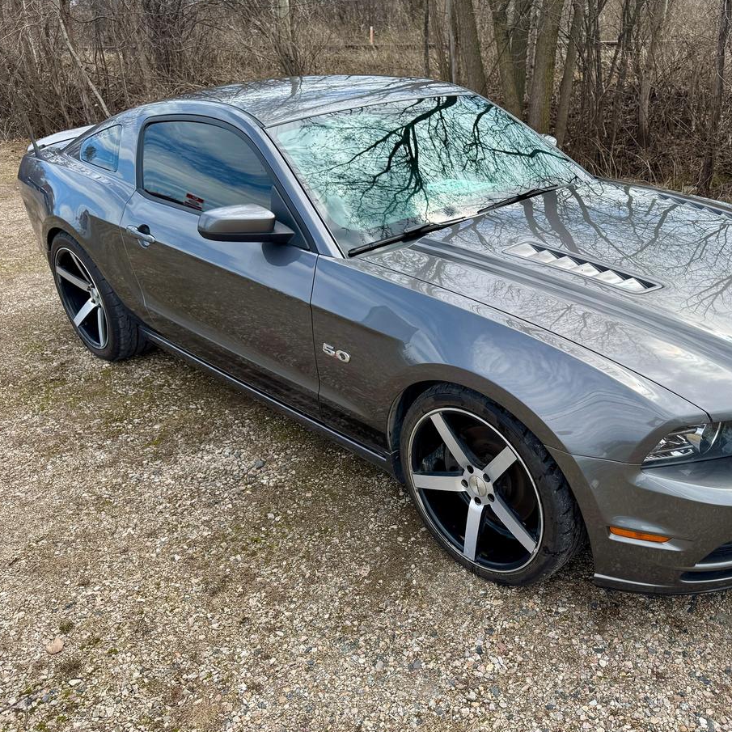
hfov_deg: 53.1
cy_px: 366
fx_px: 718
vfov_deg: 54.0
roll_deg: +2.0
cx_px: 480
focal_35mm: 30
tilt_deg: -26.0
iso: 80
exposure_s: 1/1980
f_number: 1.78
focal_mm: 6.76
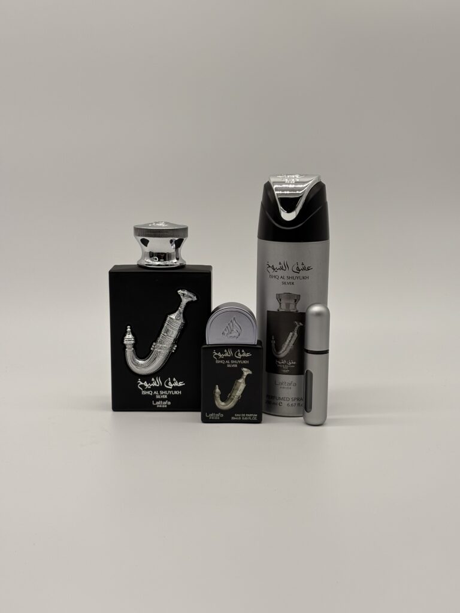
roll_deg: +0.4
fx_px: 921
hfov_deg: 28.0
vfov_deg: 36.8
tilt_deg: -10.4
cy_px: 306
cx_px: 230
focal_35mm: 52
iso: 32
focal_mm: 5.96
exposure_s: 1/630
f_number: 1.6
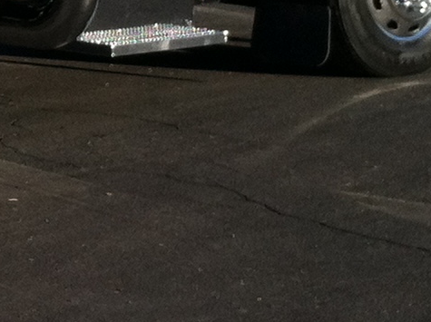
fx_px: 2375
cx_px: -328
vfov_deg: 7.6
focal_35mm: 191
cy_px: -161
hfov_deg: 9.9
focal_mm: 3.85
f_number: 2.8
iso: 80
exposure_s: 1/732
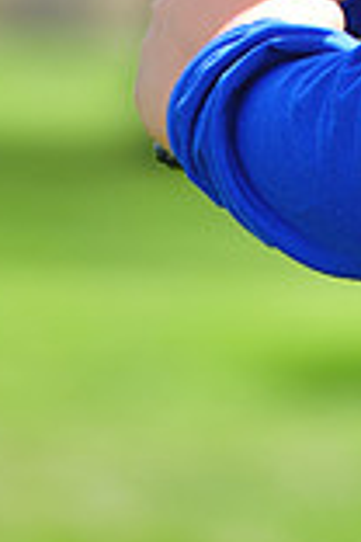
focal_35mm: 745
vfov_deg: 2.8
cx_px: 590
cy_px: -427
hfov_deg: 1.8
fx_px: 11205
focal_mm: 200
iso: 200
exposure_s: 1/320
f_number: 5.6
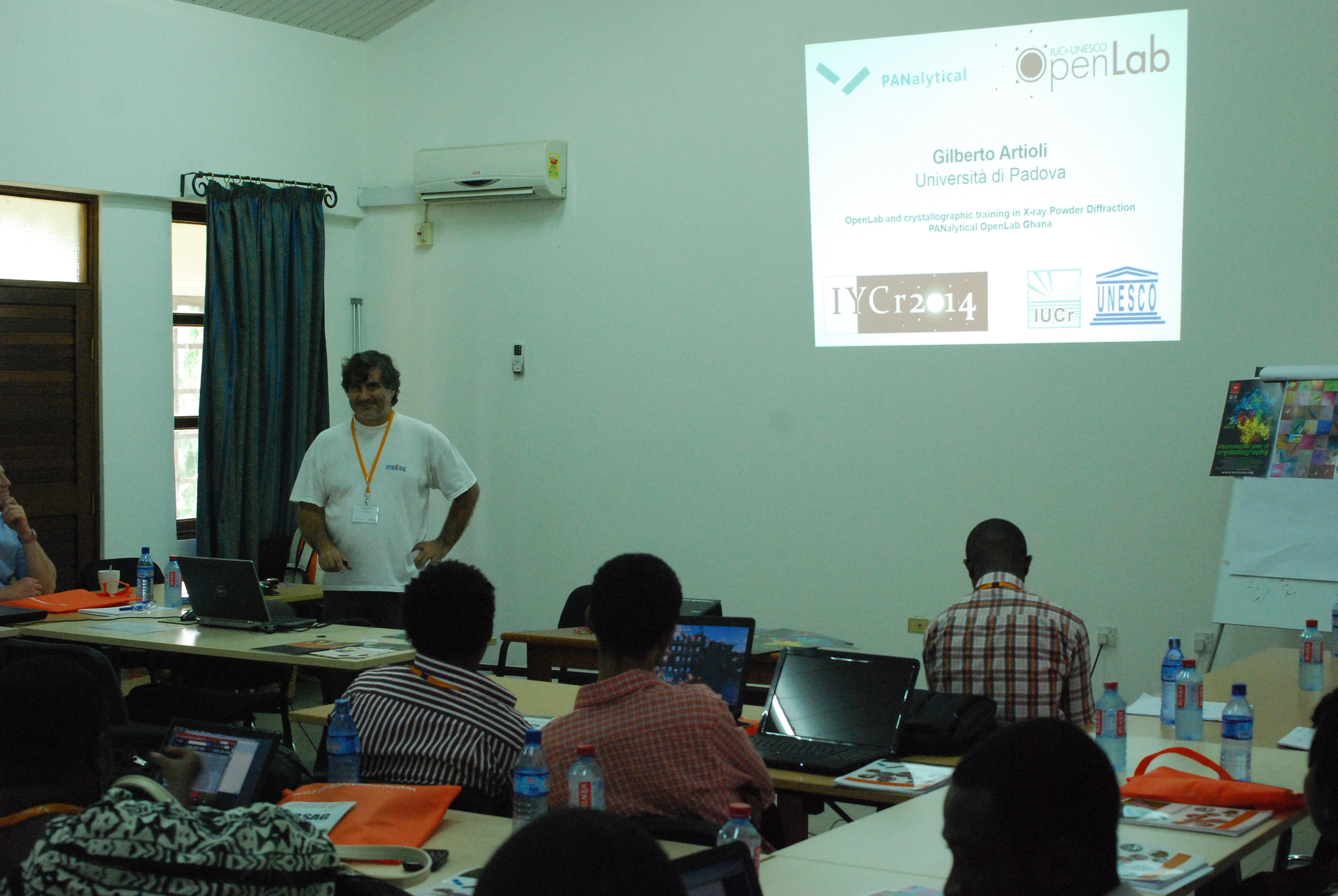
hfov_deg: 37.8
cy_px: 448
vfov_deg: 25.8
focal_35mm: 52
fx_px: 1954
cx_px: 669
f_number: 7.1
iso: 1600
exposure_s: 1/60
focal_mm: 35
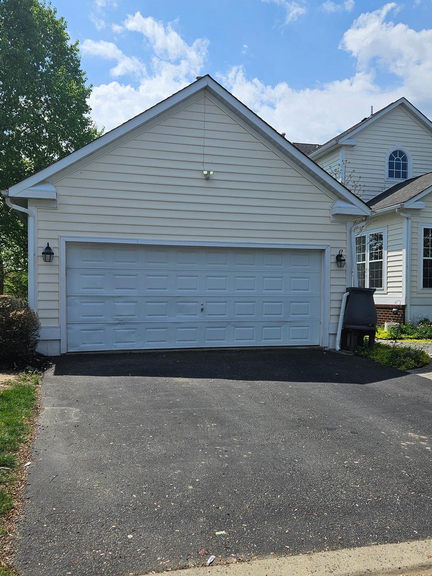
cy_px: 298
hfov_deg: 48.2
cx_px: 201
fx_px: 482
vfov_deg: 61.6
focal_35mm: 29
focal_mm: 5.4
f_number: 1.8
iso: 25
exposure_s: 1/2866
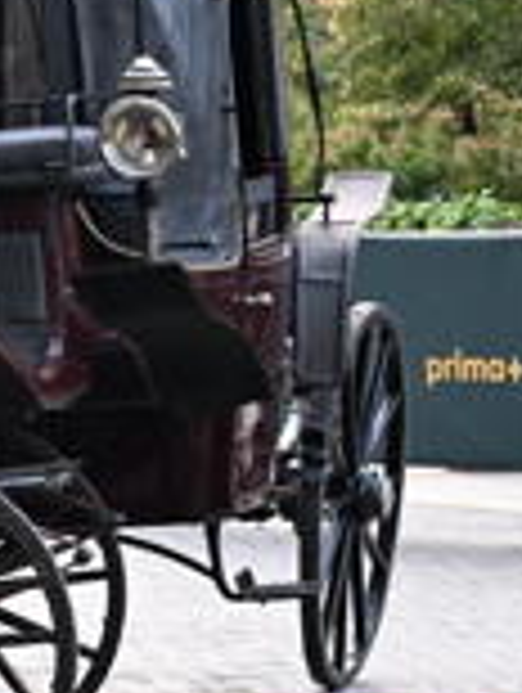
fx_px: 4572
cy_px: 428
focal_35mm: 228
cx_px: -274
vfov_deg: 8.7
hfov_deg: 6.4
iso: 2000
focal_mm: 53
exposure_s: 1/500
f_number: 4.5
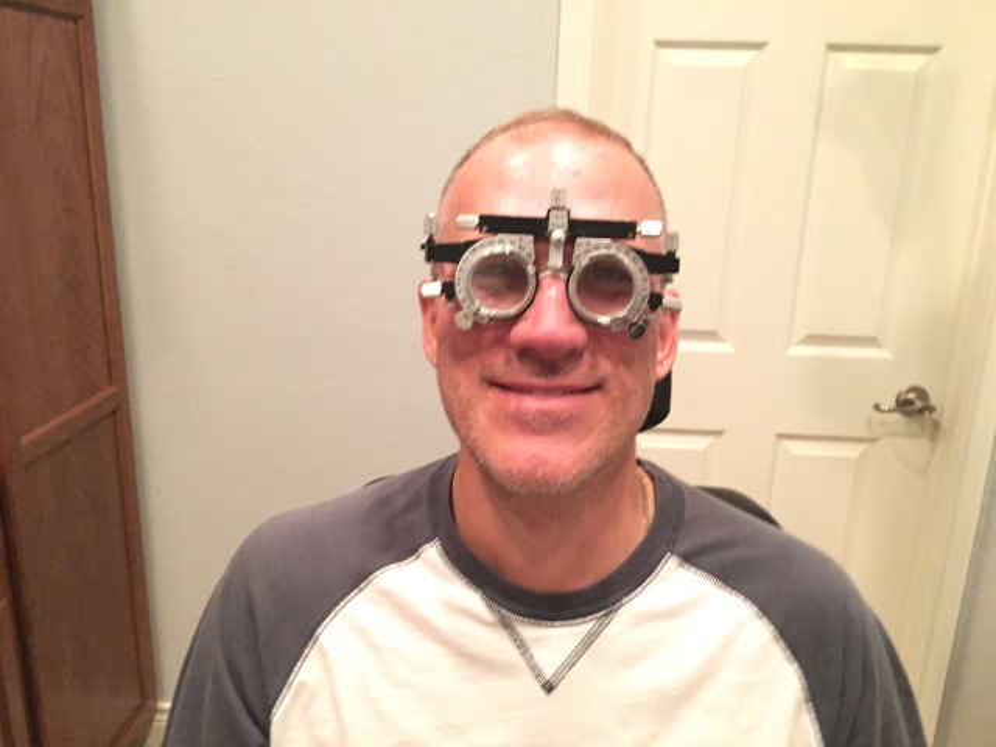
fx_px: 834
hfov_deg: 61.7
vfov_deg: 48.2
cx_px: 498
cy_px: 374
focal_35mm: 29
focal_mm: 4.15
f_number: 2.2
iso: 500
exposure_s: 1/15
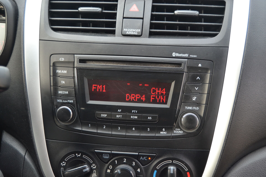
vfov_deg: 23.8
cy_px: 88
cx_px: 133
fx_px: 421
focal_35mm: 57
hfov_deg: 35.1
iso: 400
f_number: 5
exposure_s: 1/100
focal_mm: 38
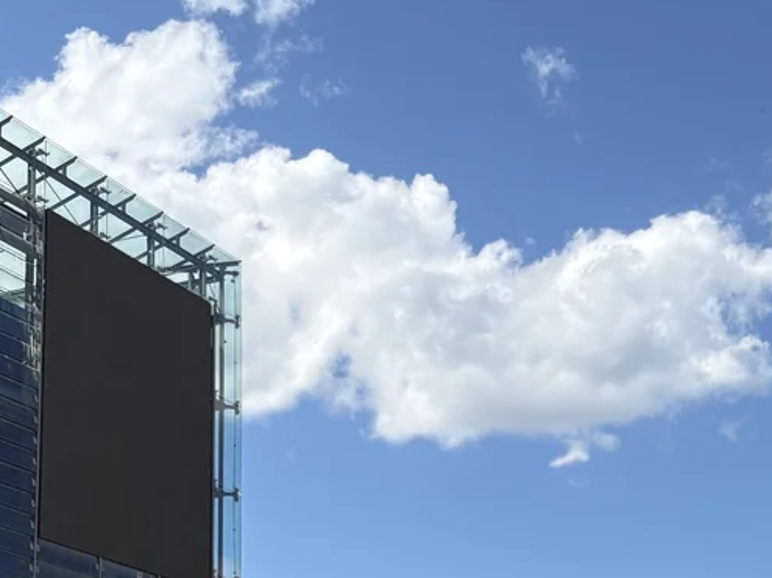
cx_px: 455
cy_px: 550
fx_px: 1873
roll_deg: +1.5
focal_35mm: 84
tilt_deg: +12.0
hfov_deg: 23.3
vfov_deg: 17.2
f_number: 1.6
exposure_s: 1/3448
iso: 50
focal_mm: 5.96
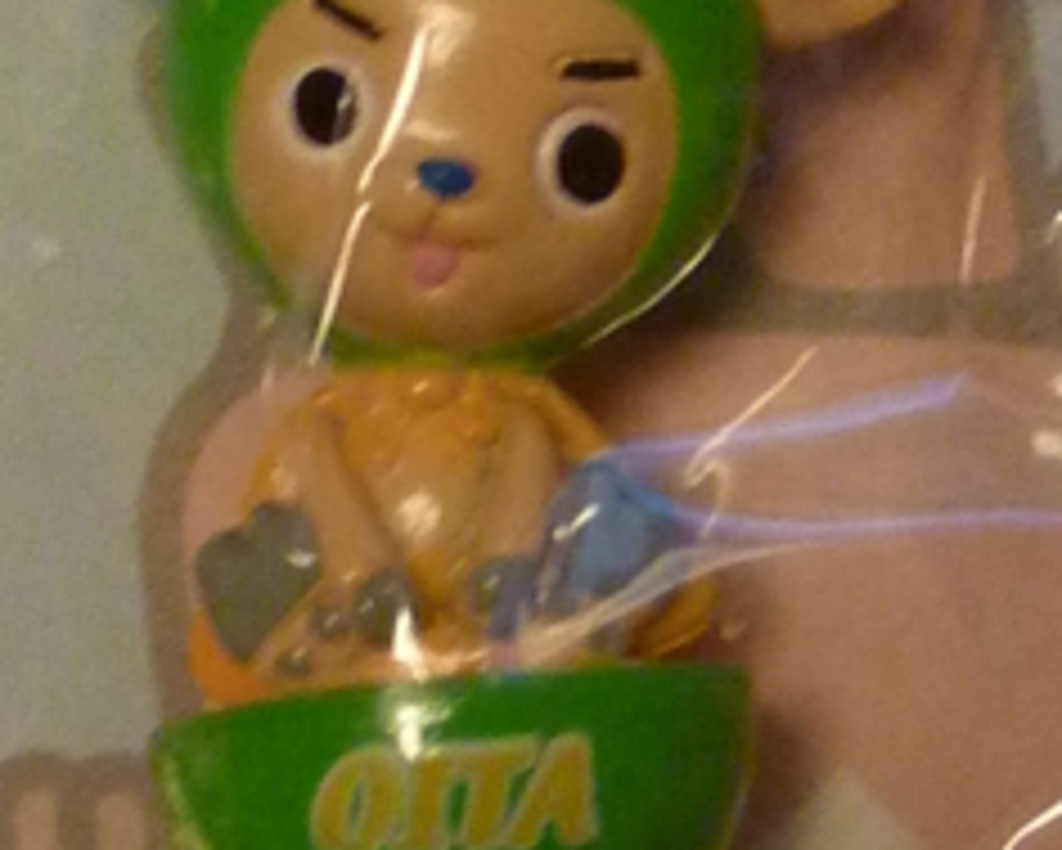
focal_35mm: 235
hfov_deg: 8.2
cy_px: -684
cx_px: 324
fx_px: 7389
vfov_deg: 6.4
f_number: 3.6
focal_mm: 6.5
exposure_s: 1/30
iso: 320
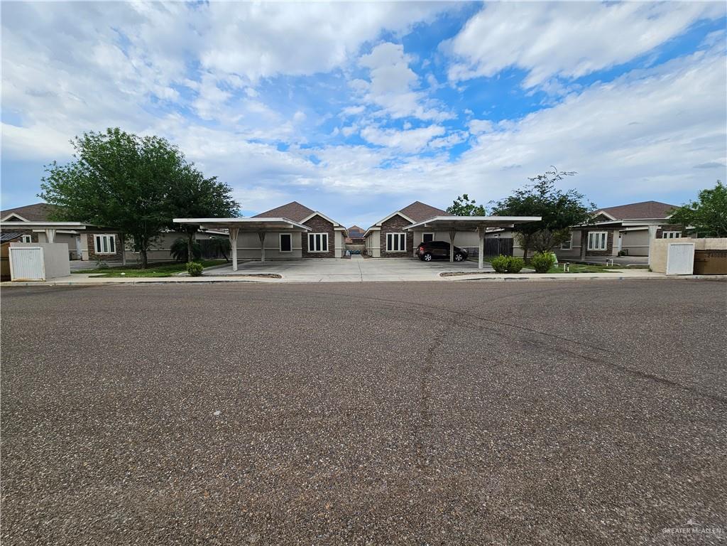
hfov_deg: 106.2
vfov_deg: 89.9
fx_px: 273
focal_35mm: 13
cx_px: 364
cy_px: 273
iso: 50
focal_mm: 2.2
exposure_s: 1/2593
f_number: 2.2
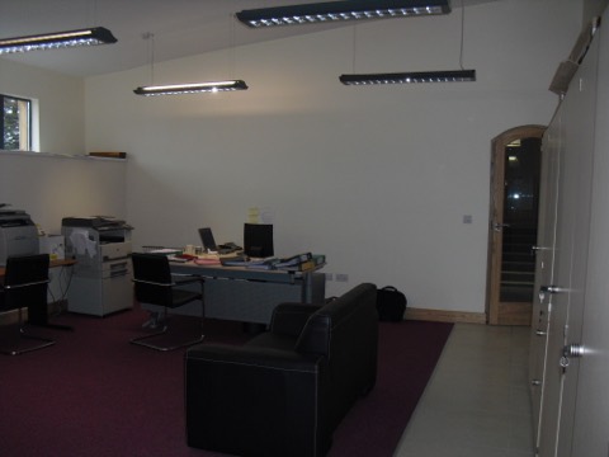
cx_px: 304
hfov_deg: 51.4
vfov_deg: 39.7
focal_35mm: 36
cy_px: 228
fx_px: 633
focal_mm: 6.3
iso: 200
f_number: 3.1
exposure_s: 1/100
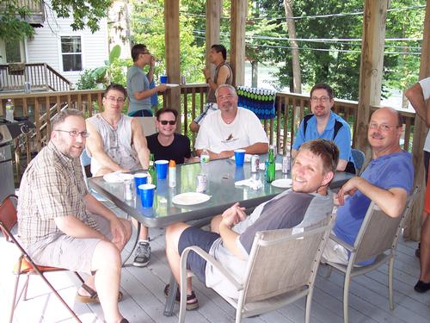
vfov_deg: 36.8
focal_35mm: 39
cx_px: 215
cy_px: 162
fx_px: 484
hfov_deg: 47.9
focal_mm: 8
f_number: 3.4
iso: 100
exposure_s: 1/60
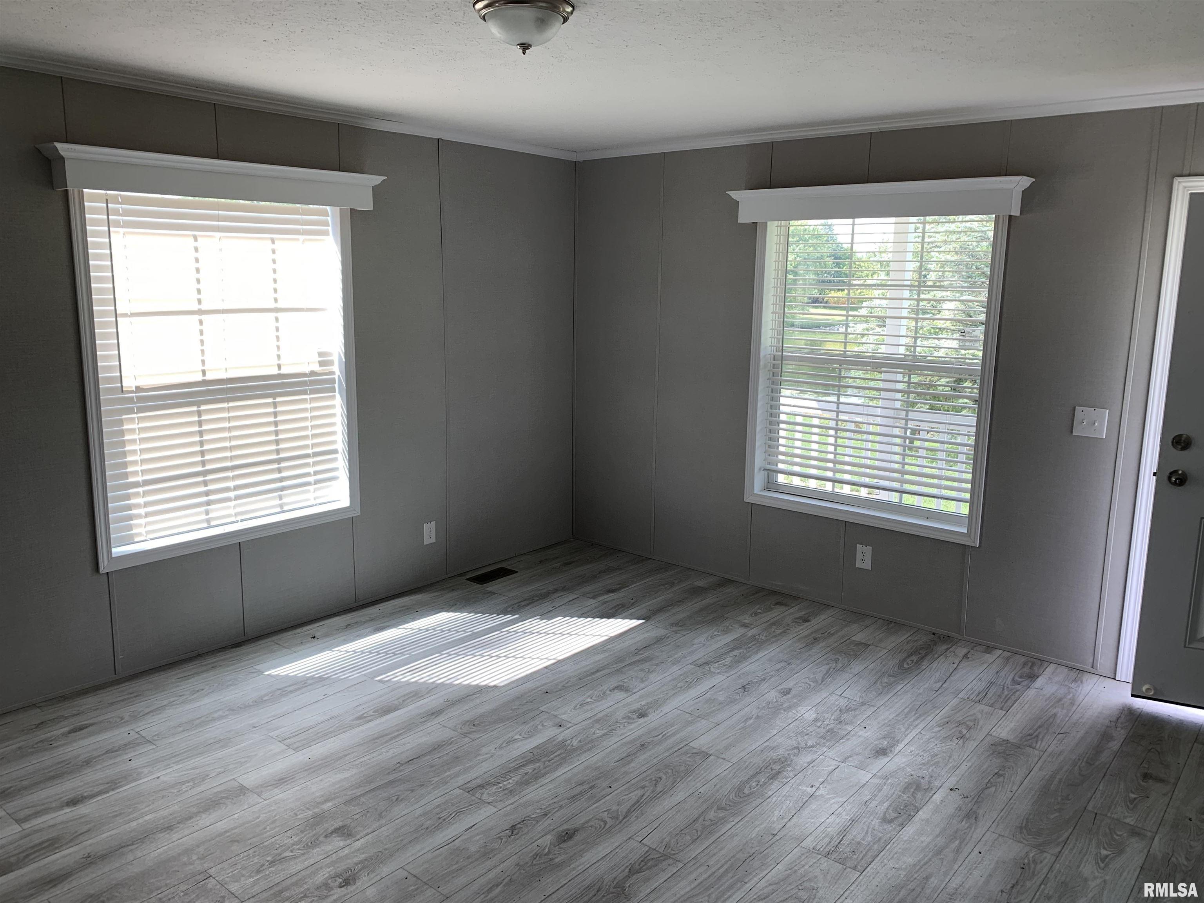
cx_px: 602
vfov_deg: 53.1
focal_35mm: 26
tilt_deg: -10.8
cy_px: 452
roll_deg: -1.7
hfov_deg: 67.3
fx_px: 904
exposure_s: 1/132
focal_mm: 4.25
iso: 25
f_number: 1.8
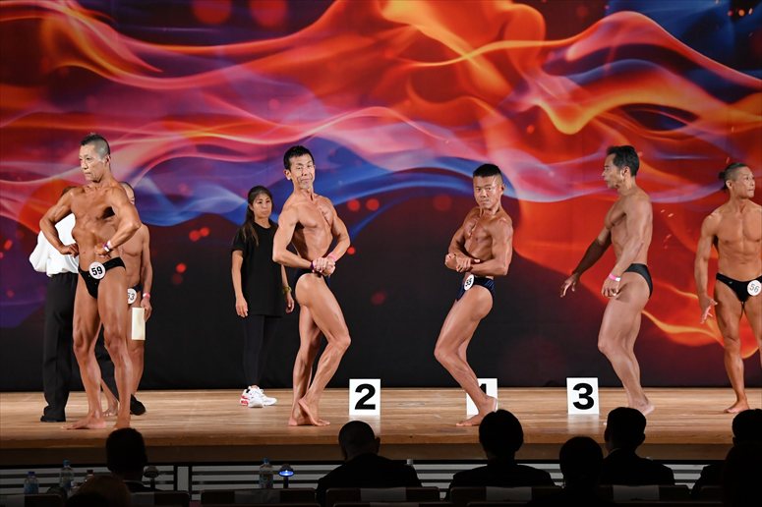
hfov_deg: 14.9
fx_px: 2920
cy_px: 254
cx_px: 381
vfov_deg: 9.9
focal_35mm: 138
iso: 3200
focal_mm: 92
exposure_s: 1/400
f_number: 5.6
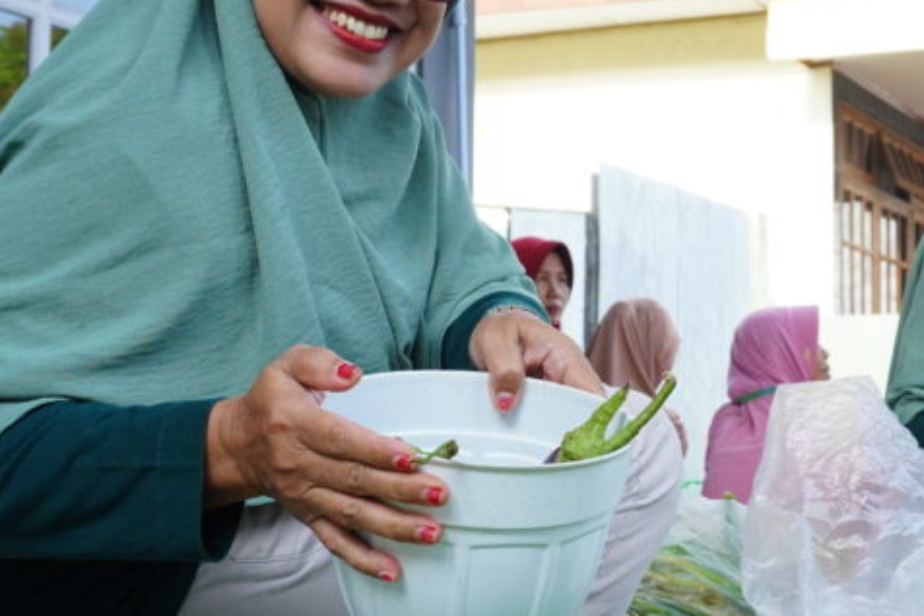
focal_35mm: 71
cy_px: 316
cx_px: 718
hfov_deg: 28.0
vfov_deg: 19.2
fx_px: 1822
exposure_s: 1/200
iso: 400
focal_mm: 22
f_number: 5.6
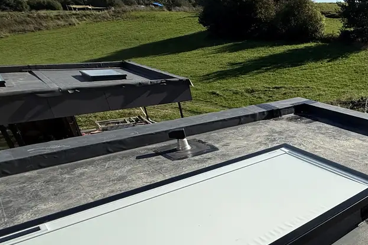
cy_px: 189
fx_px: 307
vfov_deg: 42.1
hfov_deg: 51.6
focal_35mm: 30
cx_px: 355
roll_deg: -1.4
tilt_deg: -24.4
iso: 50
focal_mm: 2.22
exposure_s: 1/2976
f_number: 2.2
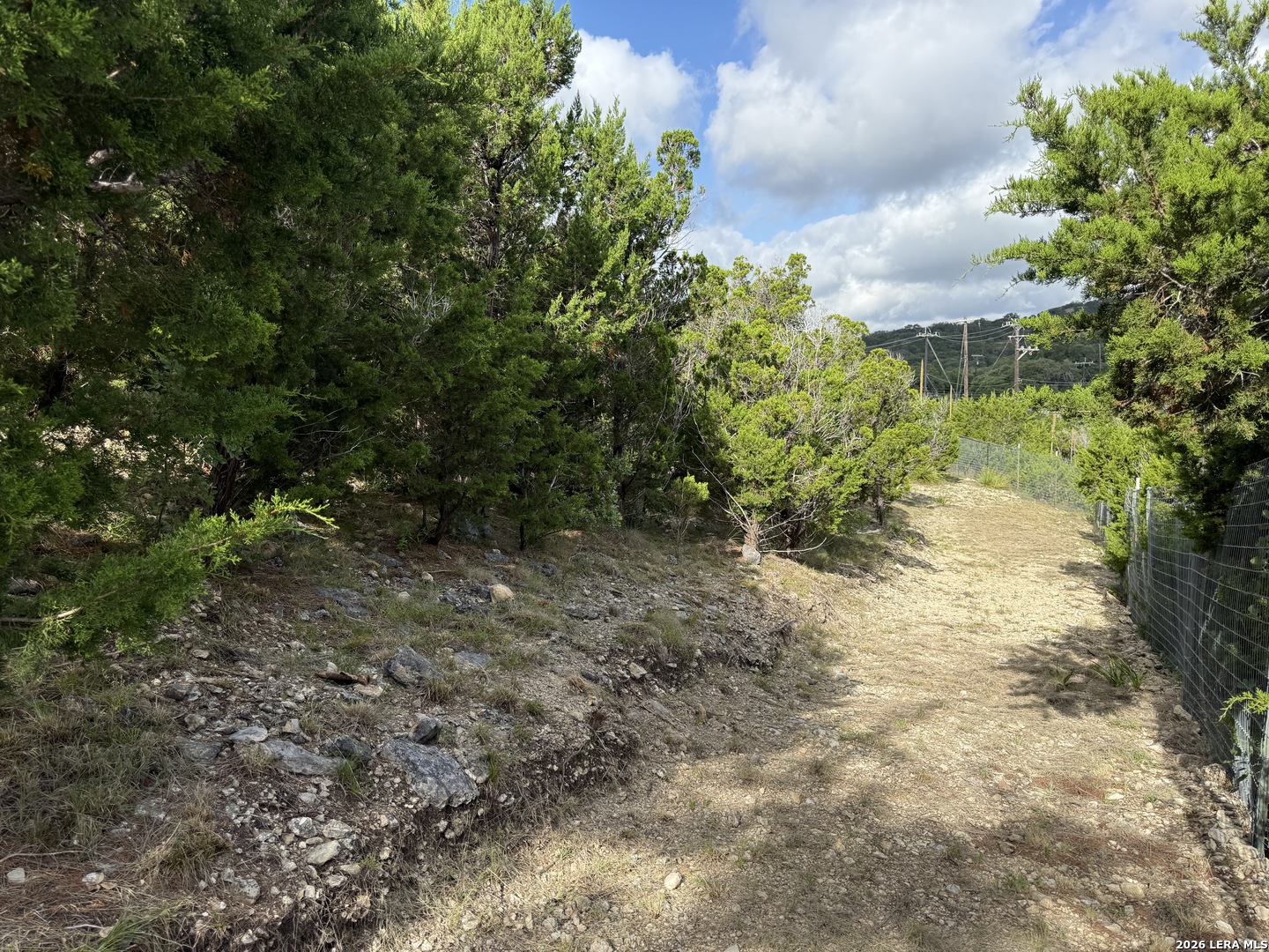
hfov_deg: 71.6
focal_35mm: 24
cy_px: 476
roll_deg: +1.8
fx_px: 880
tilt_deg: -6.7
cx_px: 634
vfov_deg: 56.8
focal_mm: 6.76
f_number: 1.78
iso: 80
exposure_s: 1/2169
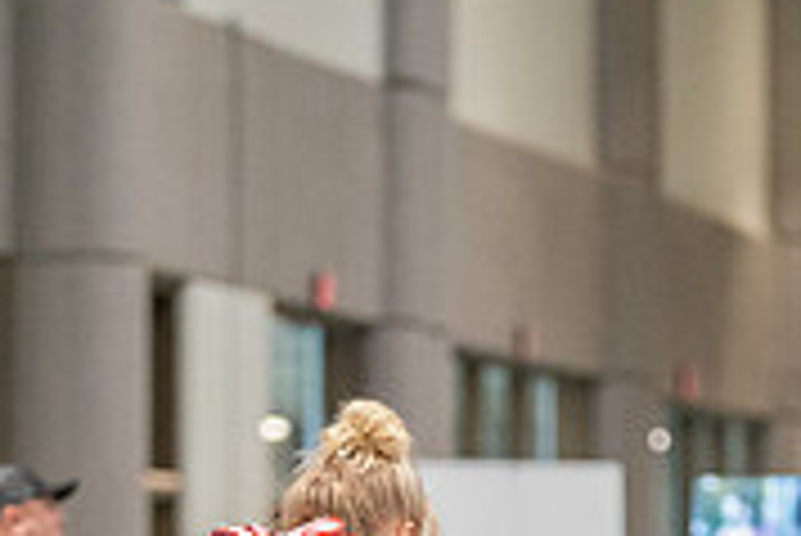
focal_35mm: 387
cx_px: 526
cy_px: 736
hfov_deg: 5.3
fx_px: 8618
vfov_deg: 3.5
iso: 6400
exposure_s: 1/250
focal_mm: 119
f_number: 2.8
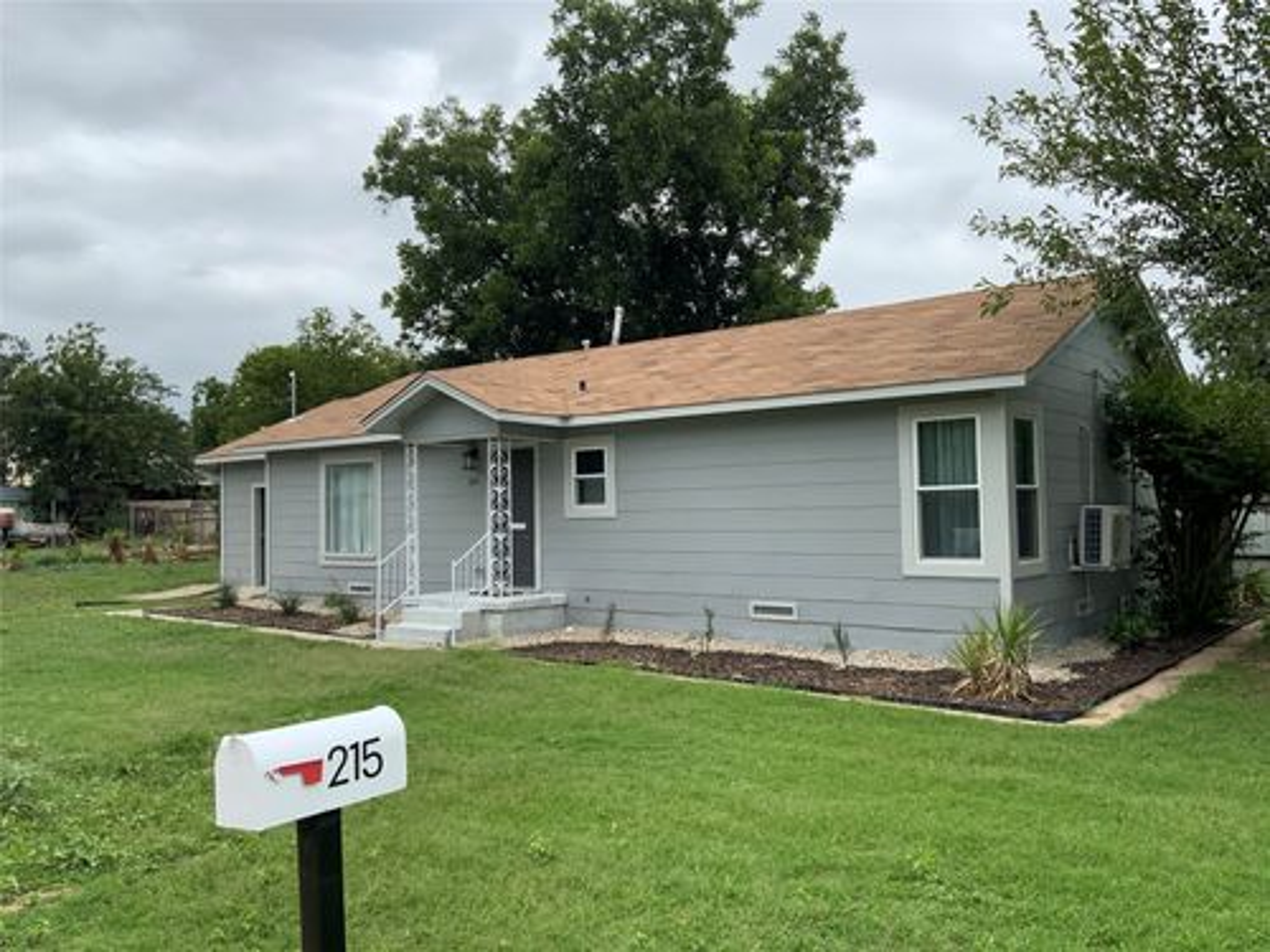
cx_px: 635
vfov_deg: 48.2
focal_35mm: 29
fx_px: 1064
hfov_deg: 61.7
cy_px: 476
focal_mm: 3
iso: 16
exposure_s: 1/929
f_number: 1.8
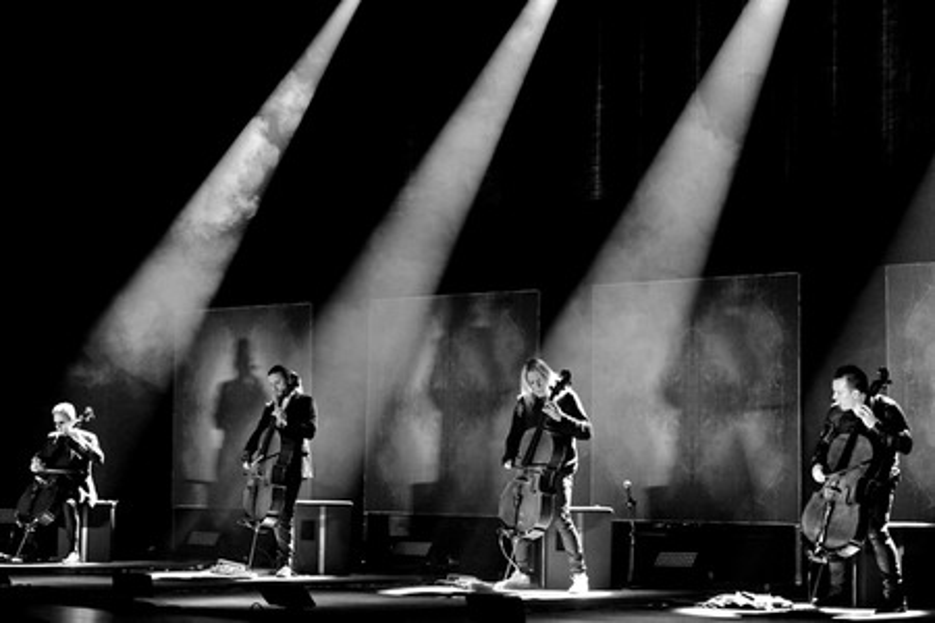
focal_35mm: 70
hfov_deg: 28.8
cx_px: 468
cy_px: 312
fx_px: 1818
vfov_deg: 19.5
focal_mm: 70
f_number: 2.8
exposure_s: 1/320
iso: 6400
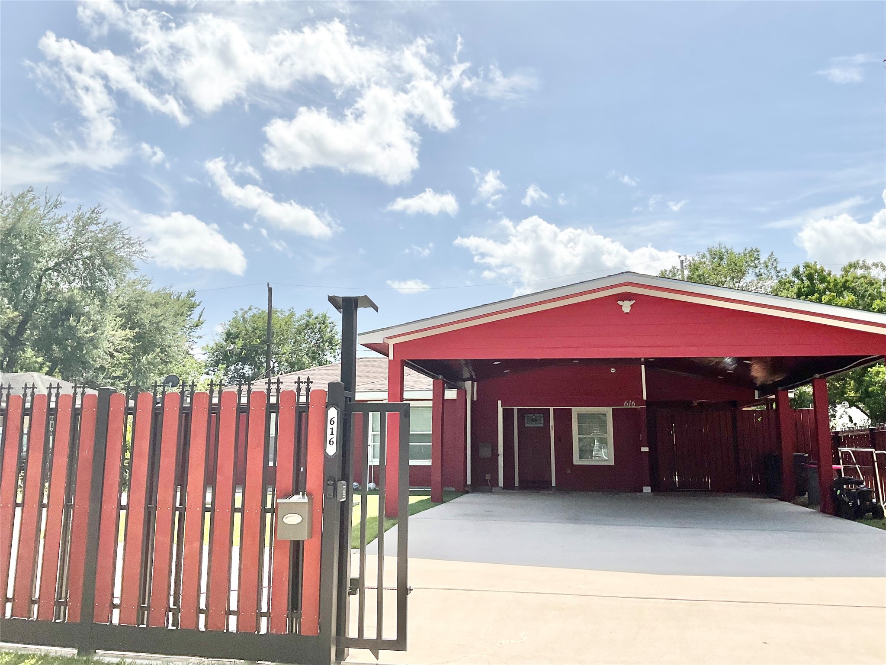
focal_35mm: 29
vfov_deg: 48.2
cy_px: 332
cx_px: 443
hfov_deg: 61.7
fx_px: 742
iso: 16
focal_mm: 3
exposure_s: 1/4405
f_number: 1.8
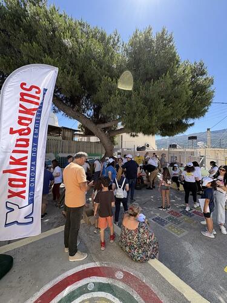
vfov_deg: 102.1
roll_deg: -0.8
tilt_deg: +2.1
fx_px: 122
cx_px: 114
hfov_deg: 85.7
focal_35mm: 14
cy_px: 152
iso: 64
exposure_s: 1/868
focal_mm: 2.22
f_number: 2.2
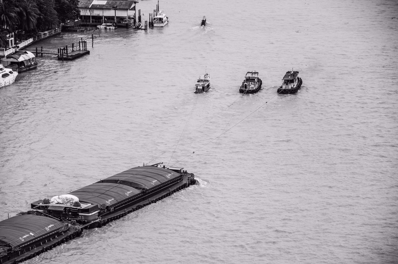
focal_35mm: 158
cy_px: 132
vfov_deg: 8.7
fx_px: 1738
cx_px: 199
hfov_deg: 13.1
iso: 100
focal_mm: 105
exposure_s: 1/400
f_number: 5.6
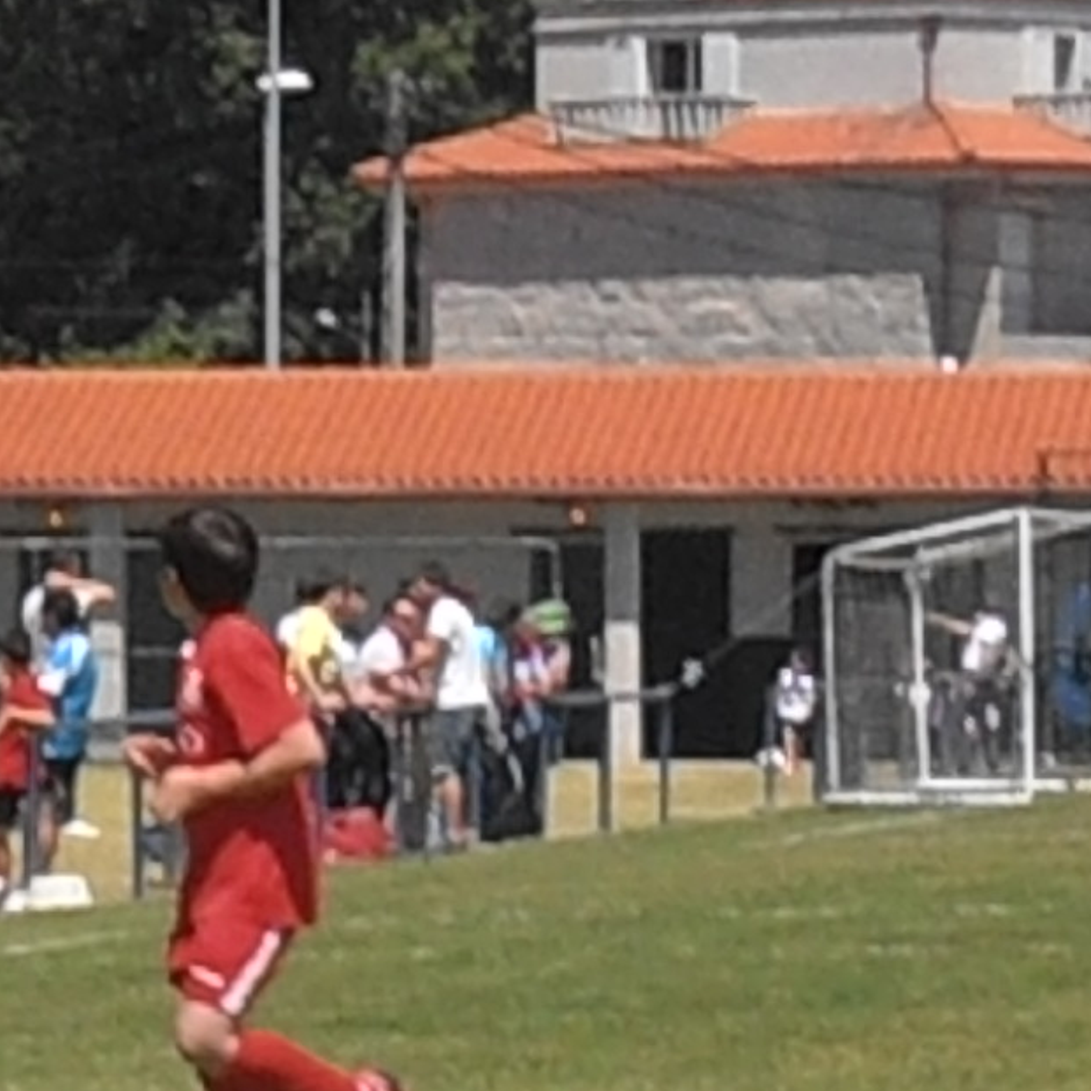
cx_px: 176
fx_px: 14334
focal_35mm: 402
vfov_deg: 4.4
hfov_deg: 4.4
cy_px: 1087
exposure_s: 1/320
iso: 400
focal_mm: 24.39
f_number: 15
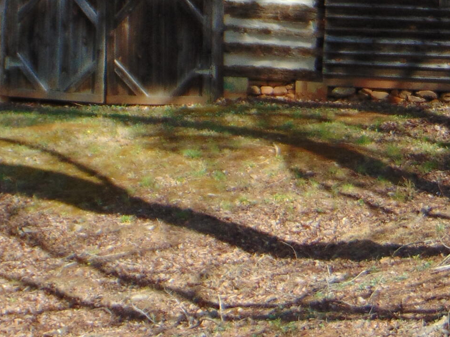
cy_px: -56
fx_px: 2457
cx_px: 152
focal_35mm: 189
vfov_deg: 7.8
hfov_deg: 10.5
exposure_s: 1/400
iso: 80
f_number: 3.6
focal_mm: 10.8
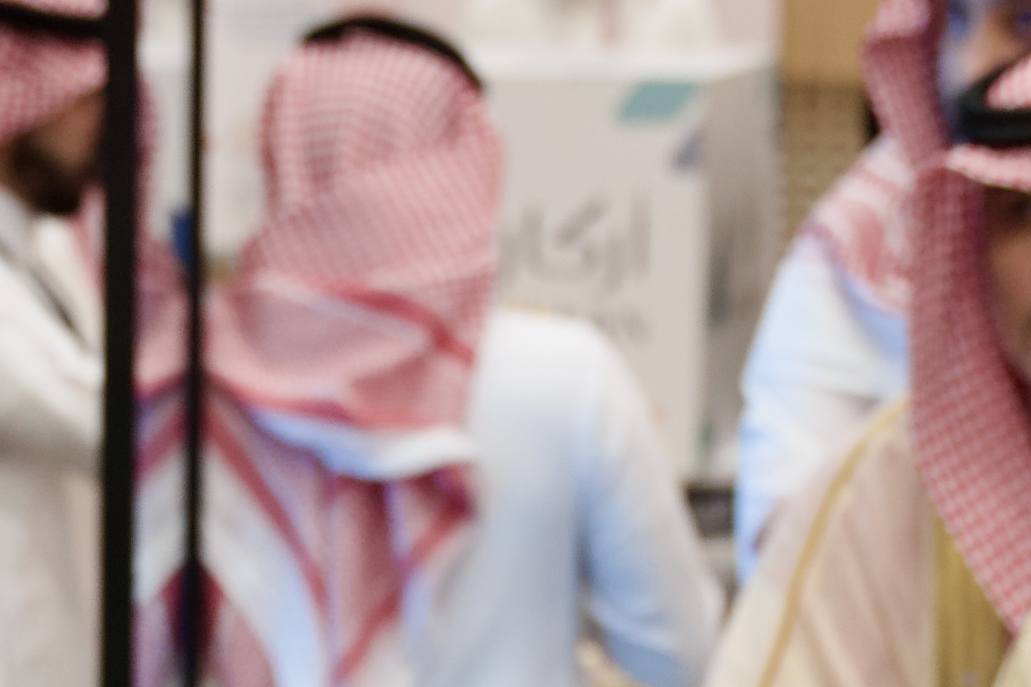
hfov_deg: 11.7
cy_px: 1076
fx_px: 5014
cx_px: 420
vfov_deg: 7.7
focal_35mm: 175
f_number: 2.8
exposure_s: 1/125
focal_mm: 33.6
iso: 640
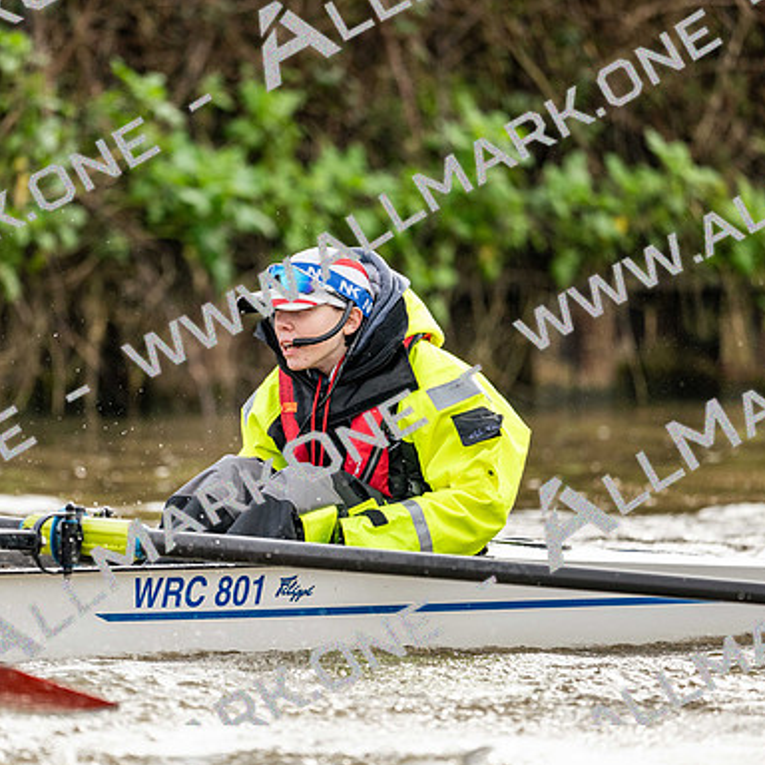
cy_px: 383
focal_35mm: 513
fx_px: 12826
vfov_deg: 3.4
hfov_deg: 3.4
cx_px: 369
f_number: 4.5
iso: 640
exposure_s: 1/1600
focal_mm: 400
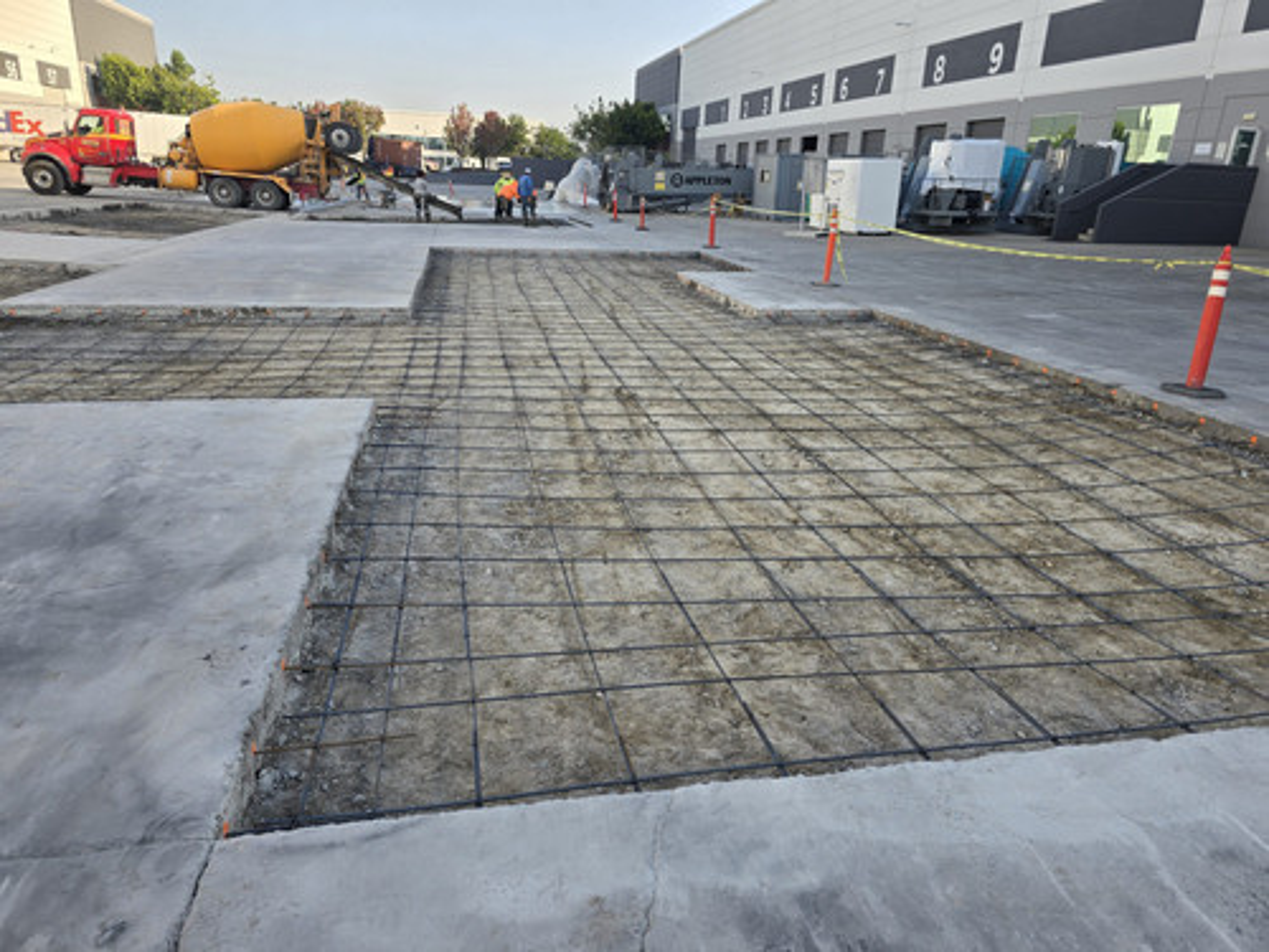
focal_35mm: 23
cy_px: 476
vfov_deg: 58.9
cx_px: 634
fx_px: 843
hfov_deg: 73.9
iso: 12
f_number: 1.7
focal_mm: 6.3
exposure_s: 1/250
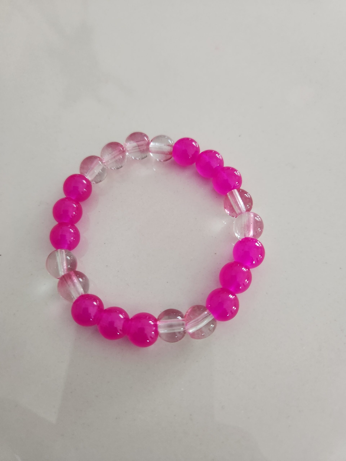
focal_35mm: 23
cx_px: 173
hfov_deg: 58.9
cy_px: 230
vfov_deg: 73.9
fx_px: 307
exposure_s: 1/100
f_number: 1.8
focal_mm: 5.4
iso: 1000
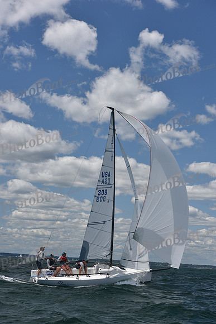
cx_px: 108
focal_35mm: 70
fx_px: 630
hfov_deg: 19.5
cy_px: 162
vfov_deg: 28.8
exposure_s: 1/800
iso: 320
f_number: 8
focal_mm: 70
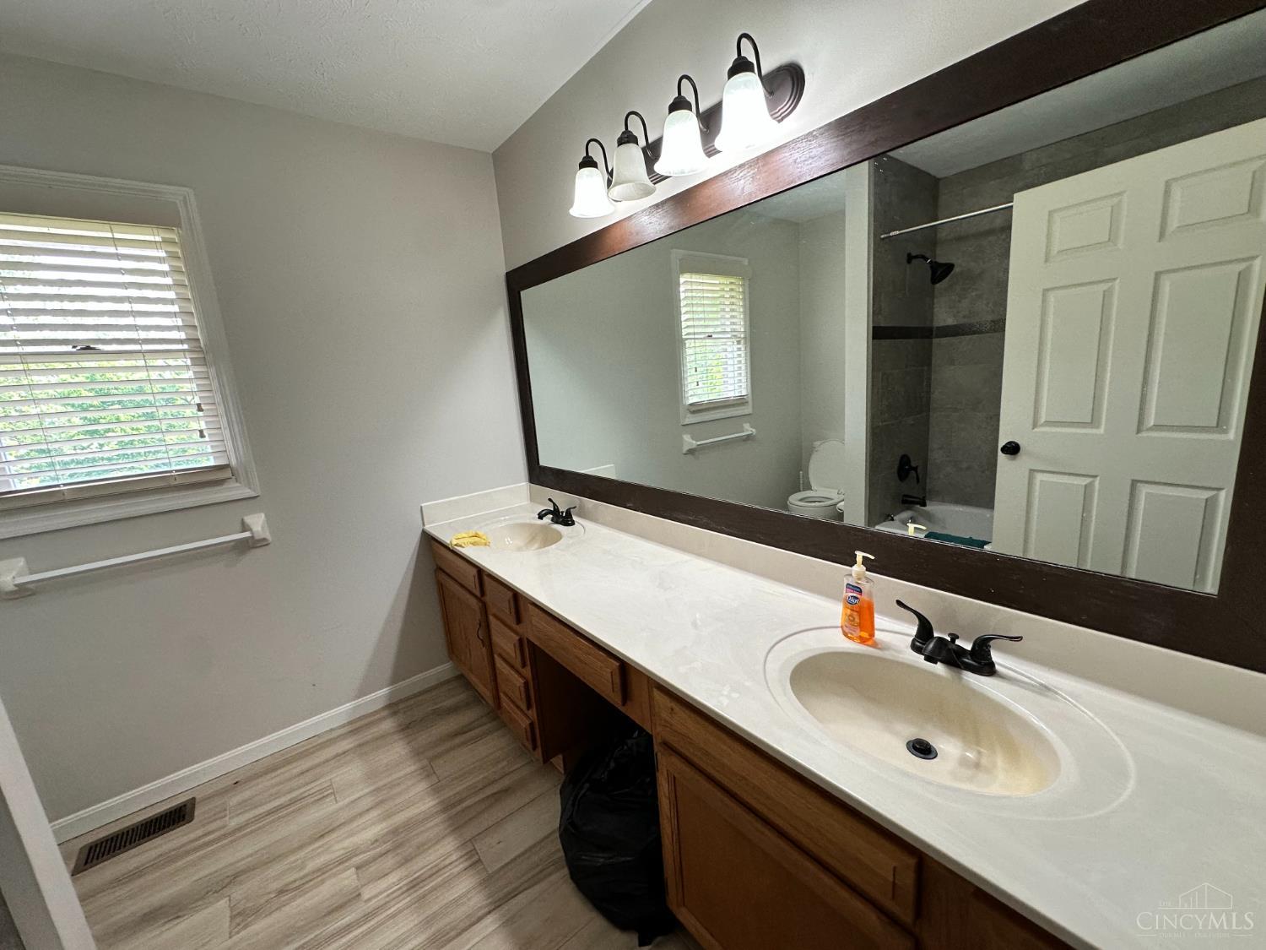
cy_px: 475
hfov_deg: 102.1
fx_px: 512
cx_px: 633
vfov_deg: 85.7
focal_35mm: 14
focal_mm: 2.22
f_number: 2.2
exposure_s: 1/120
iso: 160
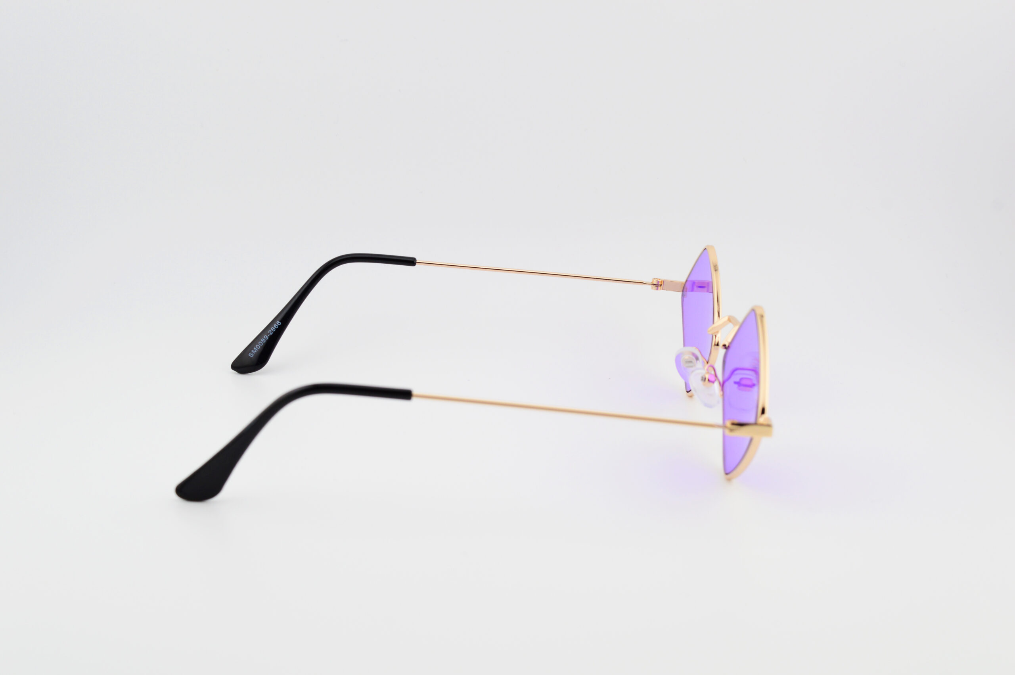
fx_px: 1690
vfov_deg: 22.6
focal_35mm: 60
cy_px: 338
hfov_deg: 33.4
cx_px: 508
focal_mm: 40
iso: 200
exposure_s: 1/125
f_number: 11
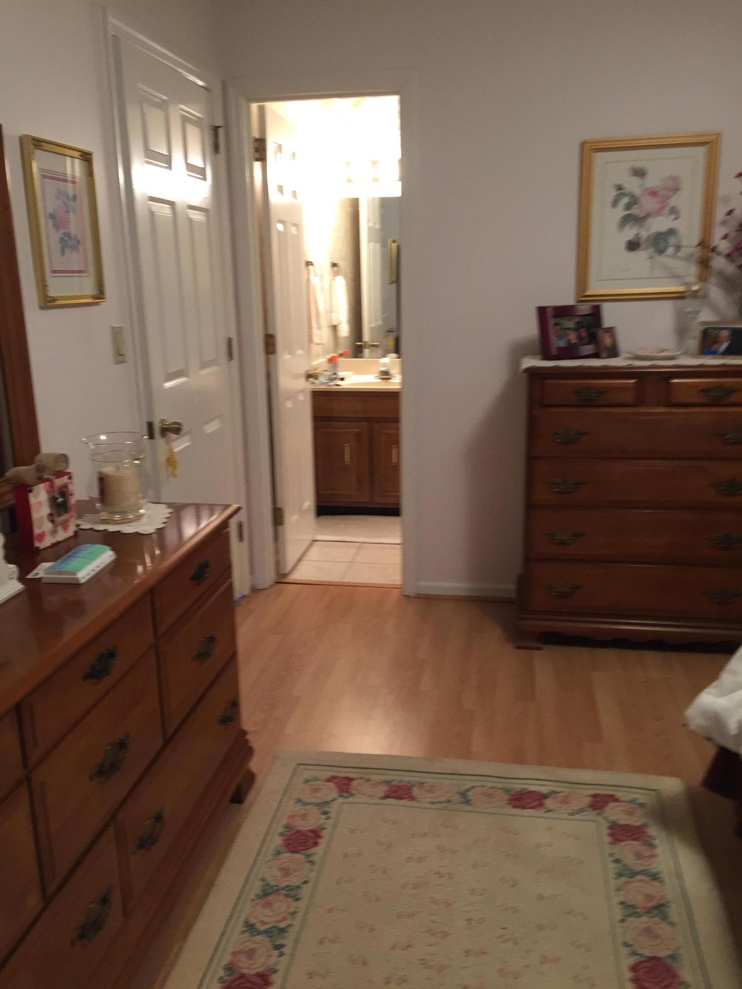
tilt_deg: -15.2
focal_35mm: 29
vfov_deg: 61.7
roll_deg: +0.5
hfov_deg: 48.2
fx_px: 829
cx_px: 371
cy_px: 494
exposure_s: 1/30
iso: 160
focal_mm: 4.15
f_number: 2.2
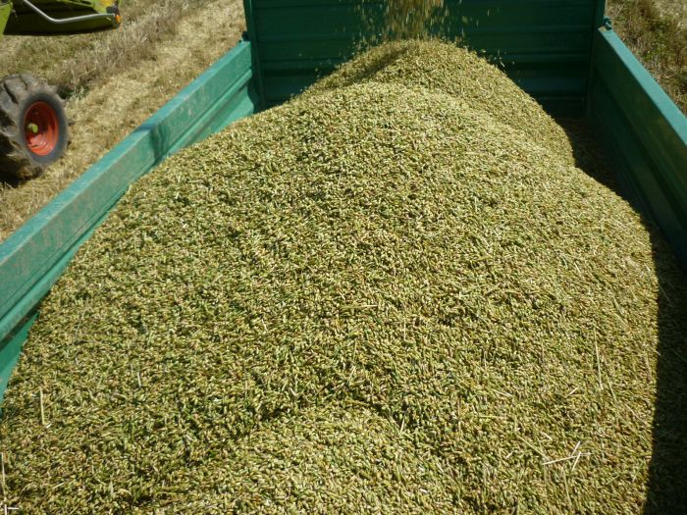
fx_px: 655
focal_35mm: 33
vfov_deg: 42.9
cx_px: 344
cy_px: 258
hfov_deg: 55.4
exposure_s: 1/250
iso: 80
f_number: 8
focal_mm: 5.5
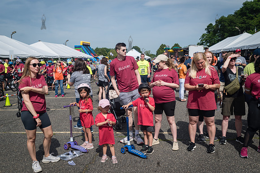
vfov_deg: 37.9
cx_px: 130
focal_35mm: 35
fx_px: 253
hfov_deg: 54.4
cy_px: 86
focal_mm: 35
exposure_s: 1/2500
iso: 200
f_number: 4
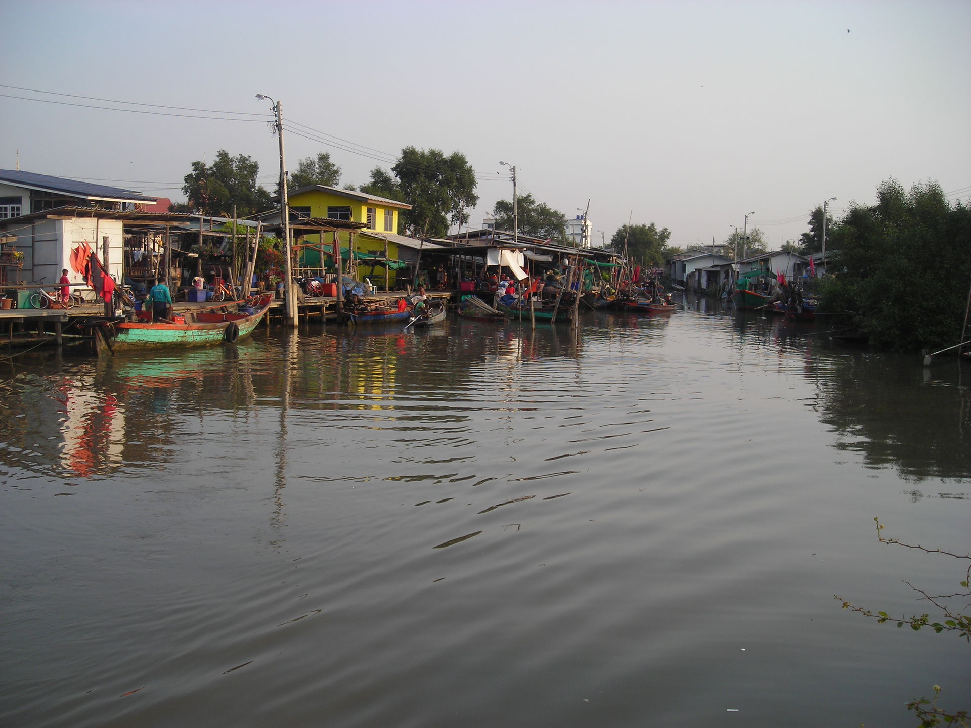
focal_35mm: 38
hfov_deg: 49.0
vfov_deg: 37.7
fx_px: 1066
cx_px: 486
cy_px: 364
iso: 50
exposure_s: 1/291
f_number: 3.2
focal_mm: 6.3
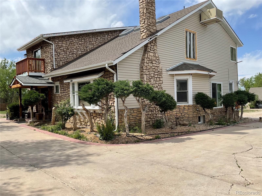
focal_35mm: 29
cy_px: 98
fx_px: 219
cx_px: 131
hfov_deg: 61.7
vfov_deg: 48.2
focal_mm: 3
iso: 16
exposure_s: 1/2058
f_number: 1.8
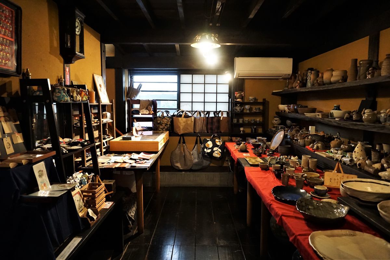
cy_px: 130
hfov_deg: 73.7
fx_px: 260
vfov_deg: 53.1
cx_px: 195
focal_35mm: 24
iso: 3200
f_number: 3.5
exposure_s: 1/80
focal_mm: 16
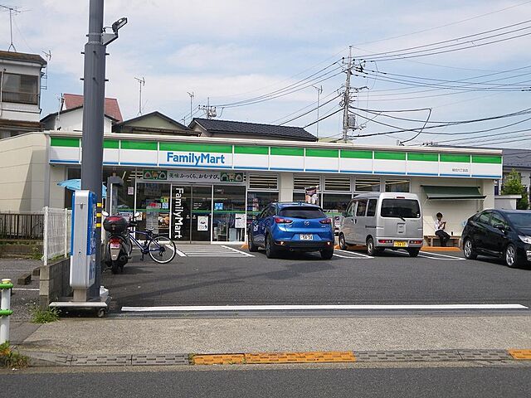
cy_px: 199
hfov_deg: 41.2
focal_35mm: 46
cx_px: 266
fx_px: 706
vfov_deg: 31.5
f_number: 3.3
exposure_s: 1/640
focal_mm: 8.2
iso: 80
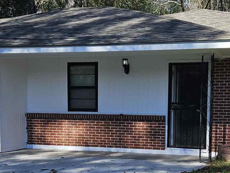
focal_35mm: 70
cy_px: 145
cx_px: 130
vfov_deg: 20.7
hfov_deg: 27.7
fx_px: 465
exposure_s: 1/1258
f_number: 1.8
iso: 25
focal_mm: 5.4
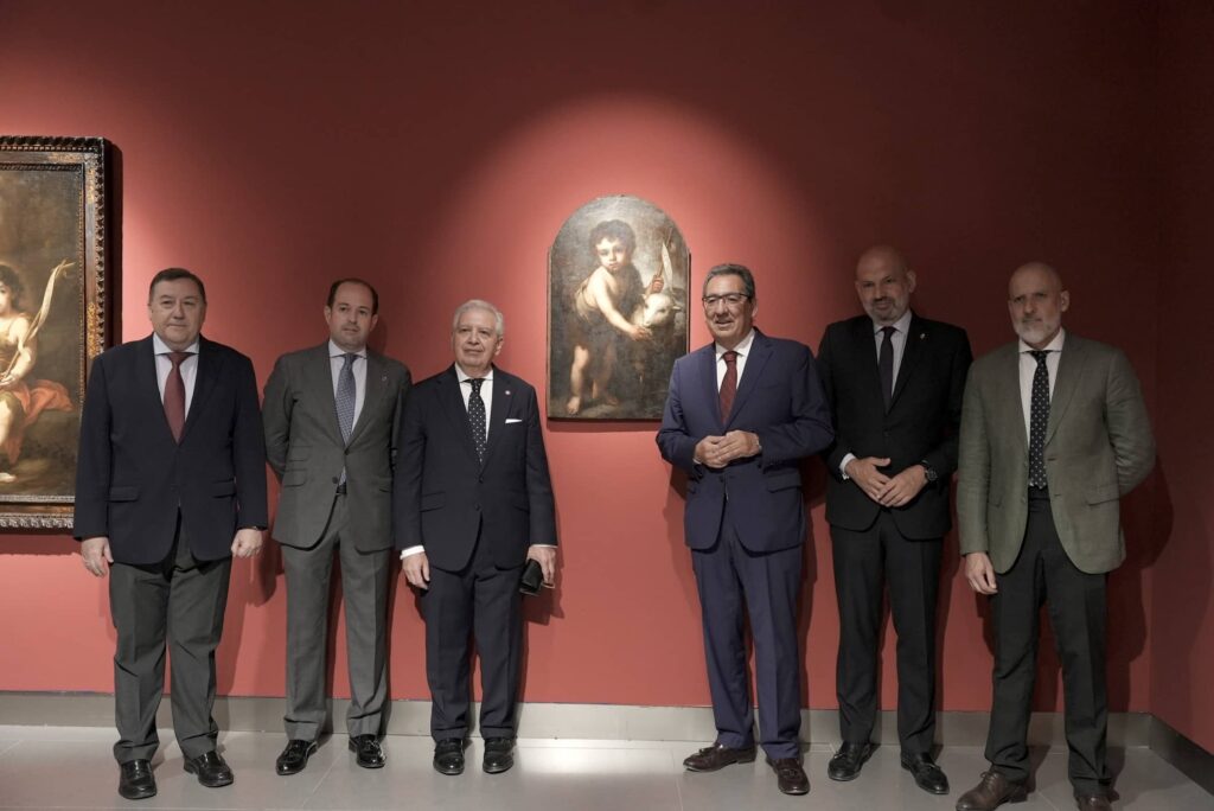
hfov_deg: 60.3
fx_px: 1046
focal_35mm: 31
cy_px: 406
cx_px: 607
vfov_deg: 42.4
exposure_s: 1/160
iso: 3200
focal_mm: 31
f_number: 2.8
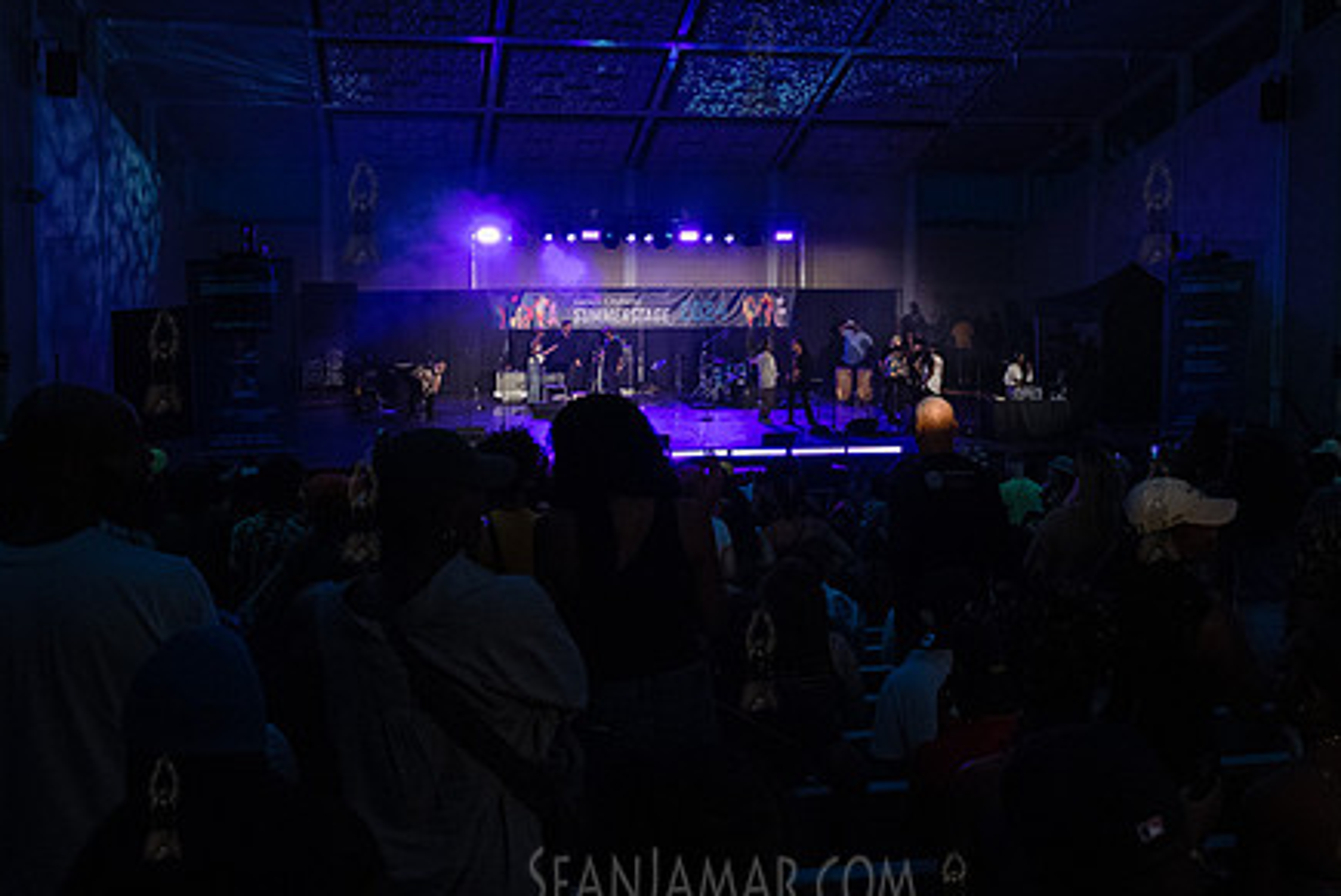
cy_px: 331
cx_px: 761
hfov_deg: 45.3
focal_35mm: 43
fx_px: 1603
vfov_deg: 31.1
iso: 5000
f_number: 3.5
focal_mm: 29
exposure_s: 1/800
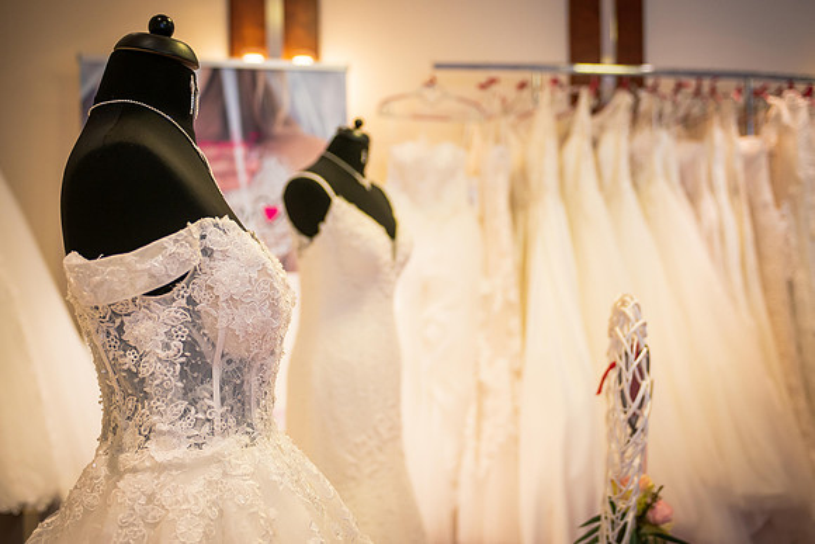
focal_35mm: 43
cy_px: 272
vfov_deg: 31.1
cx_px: 408
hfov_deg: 45.3
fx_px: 977
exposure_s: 1/100
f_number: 3.2
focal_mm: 42
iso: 1000
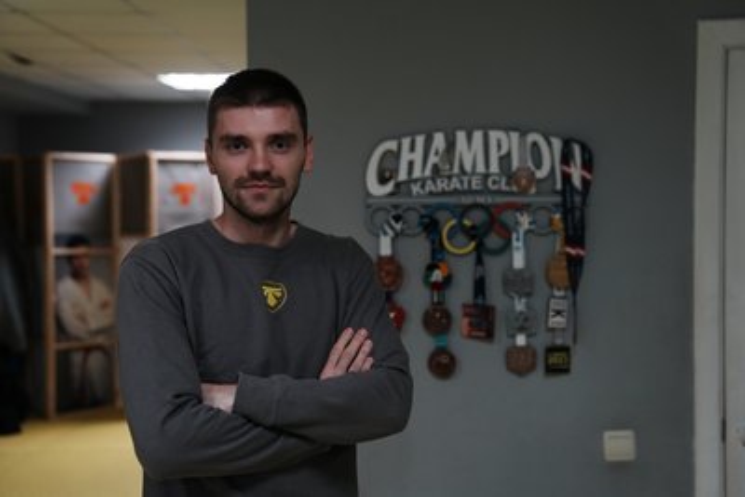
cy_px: 248
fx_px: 994
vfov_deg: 28.1
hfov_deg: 41.1
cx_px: 372
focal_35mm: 48
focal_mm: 48
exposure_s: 1/60
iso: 800
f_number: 2.8
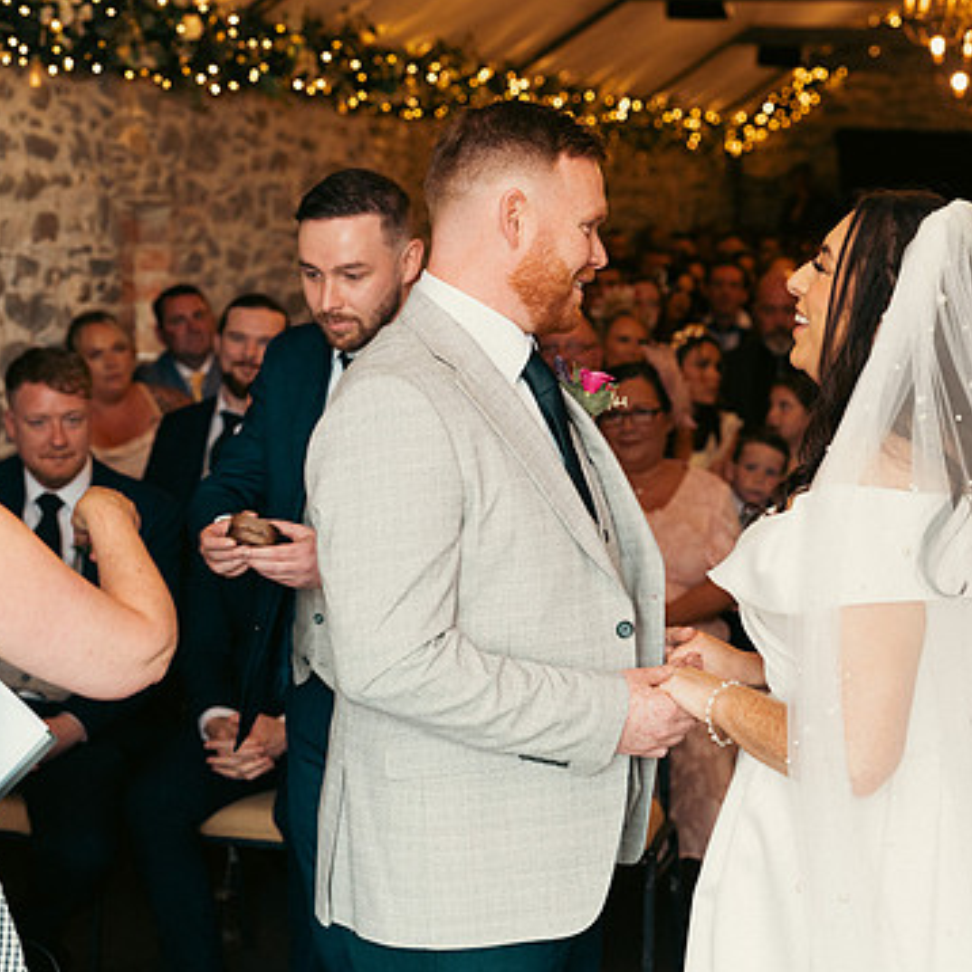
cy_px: 463
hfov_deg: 23.6
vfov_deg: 23.7
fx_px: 2319
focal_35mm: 73
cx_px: 576
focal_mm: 53
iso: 1000
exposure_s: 1/160
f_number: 3.5
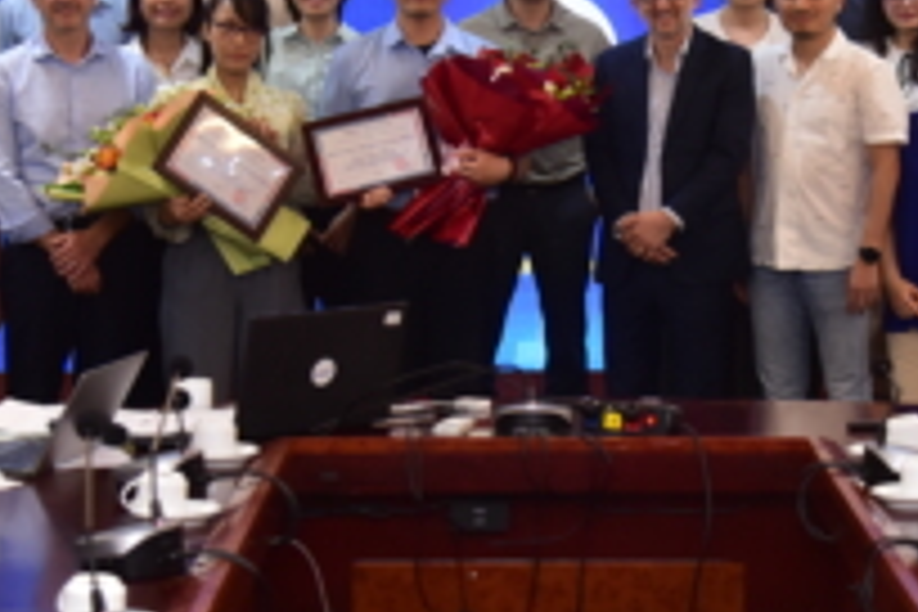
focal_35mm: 109
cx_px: 529
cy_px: 180
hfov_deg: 18.7
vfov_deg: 12.5
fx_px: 2779
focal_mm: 40
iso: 1600
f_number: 4.5
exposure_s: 1/100
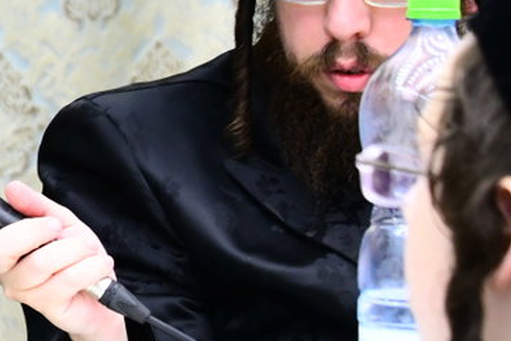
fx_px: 3392
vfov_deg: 5.7
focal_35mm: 239
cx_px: -407
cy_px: 4
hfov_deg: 8.3
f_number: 5.6
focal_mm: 62
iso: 2500
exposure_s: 1/125
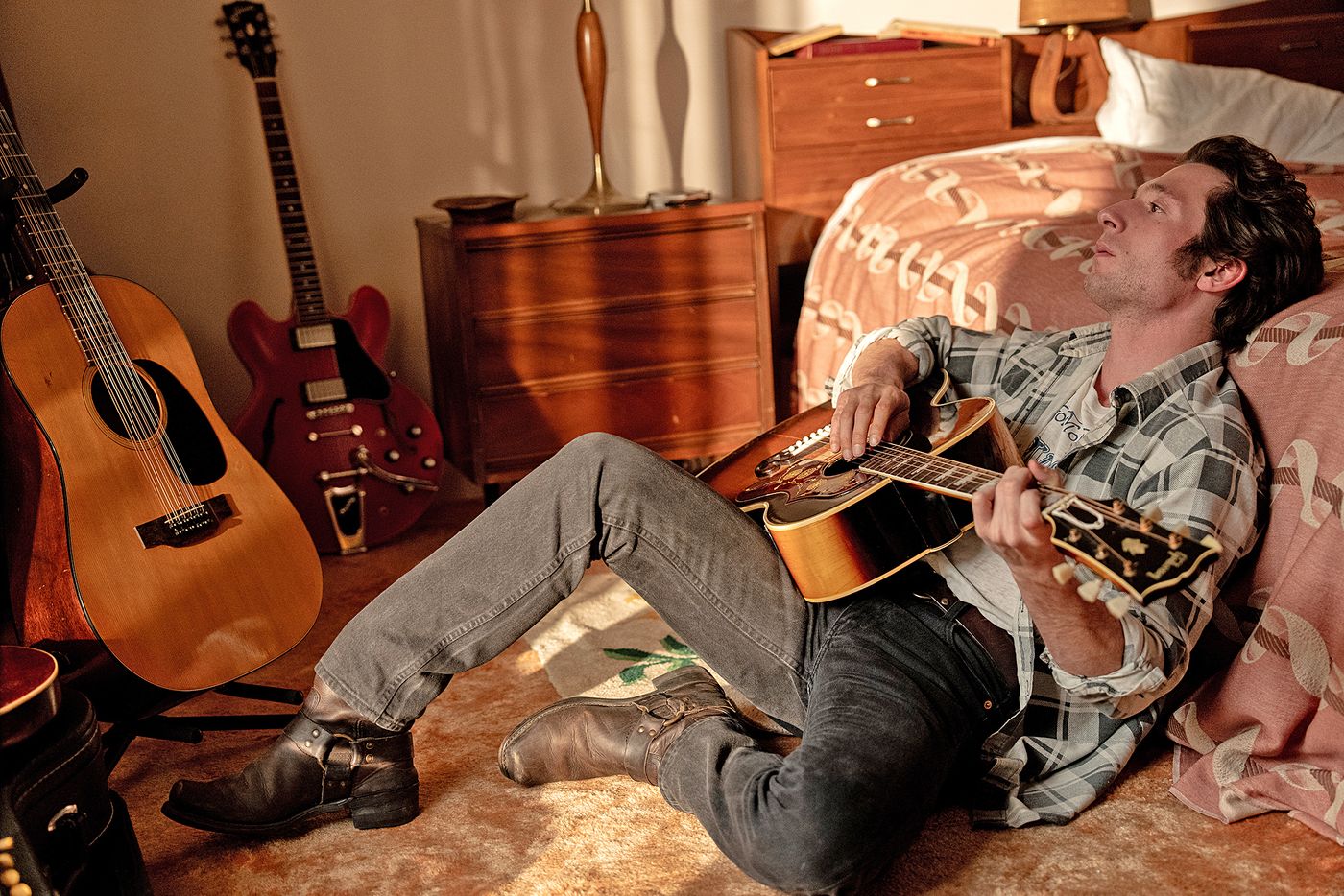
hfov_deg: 39.6
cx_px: 672
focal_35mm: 50
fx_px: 1867
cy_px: 448
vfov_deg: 27.0
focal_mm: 50
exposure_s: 1/200
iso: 2500
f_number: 2.8
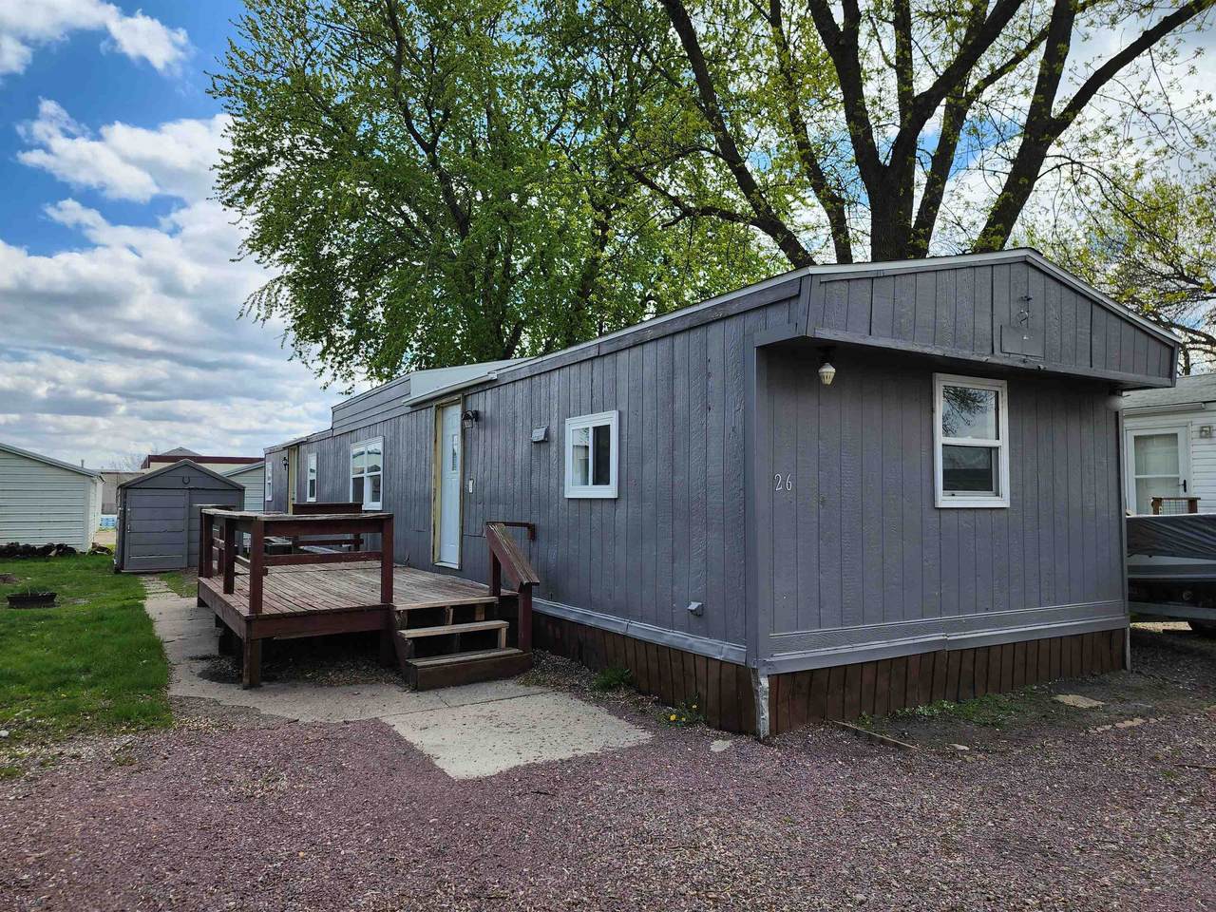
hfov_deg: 73.9
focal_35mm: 23
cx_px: 608
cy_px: 456
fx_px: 808
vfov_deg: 58.9
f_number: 1.8
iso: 12
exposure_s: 1/634
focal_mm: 6.4
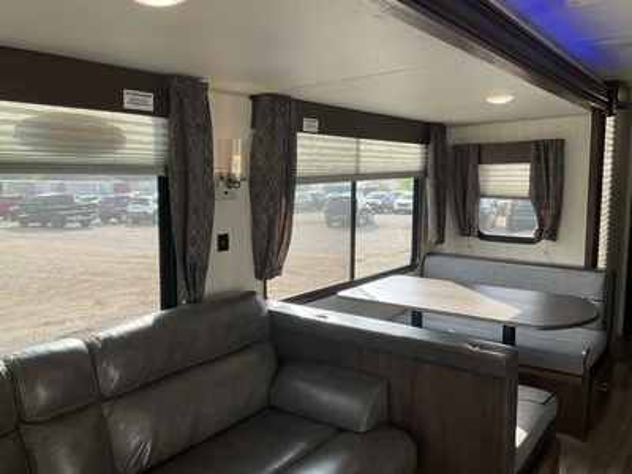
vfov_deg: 48.2
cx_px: 316
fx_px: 529
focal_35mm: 29
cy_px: 237
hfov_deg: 61.7
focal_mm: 3
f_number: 1.8
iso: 25
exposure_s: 1/250
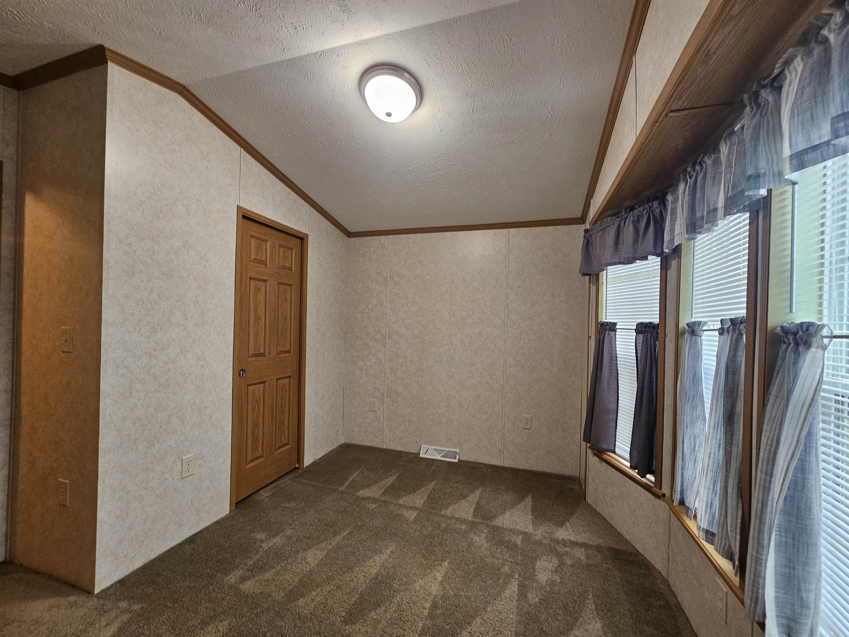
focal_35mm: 13
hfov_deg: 106.2
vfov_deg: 89.9
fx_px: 319
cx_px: 424
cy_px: 318
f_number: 2.2
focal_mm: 2.2
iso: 200
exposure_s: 1/60
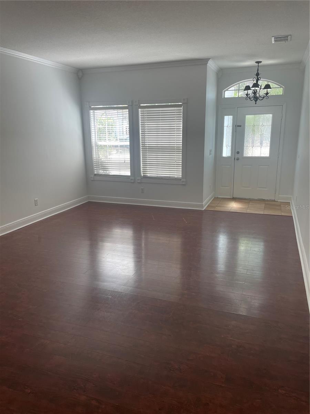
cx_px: 155
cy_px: 207
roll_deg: +1.2
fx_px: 310
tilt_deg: -14.5
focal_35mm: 26
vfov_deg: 67.3
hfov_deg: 53.1
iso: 32
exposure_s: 1/120
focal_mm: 4.2
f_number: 1.6
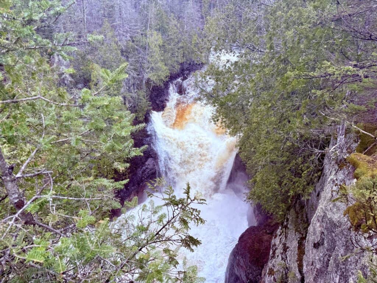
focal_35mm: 24
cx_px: 188
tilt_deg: -27.3
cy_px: 142
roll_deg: -2.4
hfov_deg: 71.6
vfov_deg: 56.8
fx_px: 261
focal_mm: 6.76
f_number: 1.78
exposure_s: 1/405
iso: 80
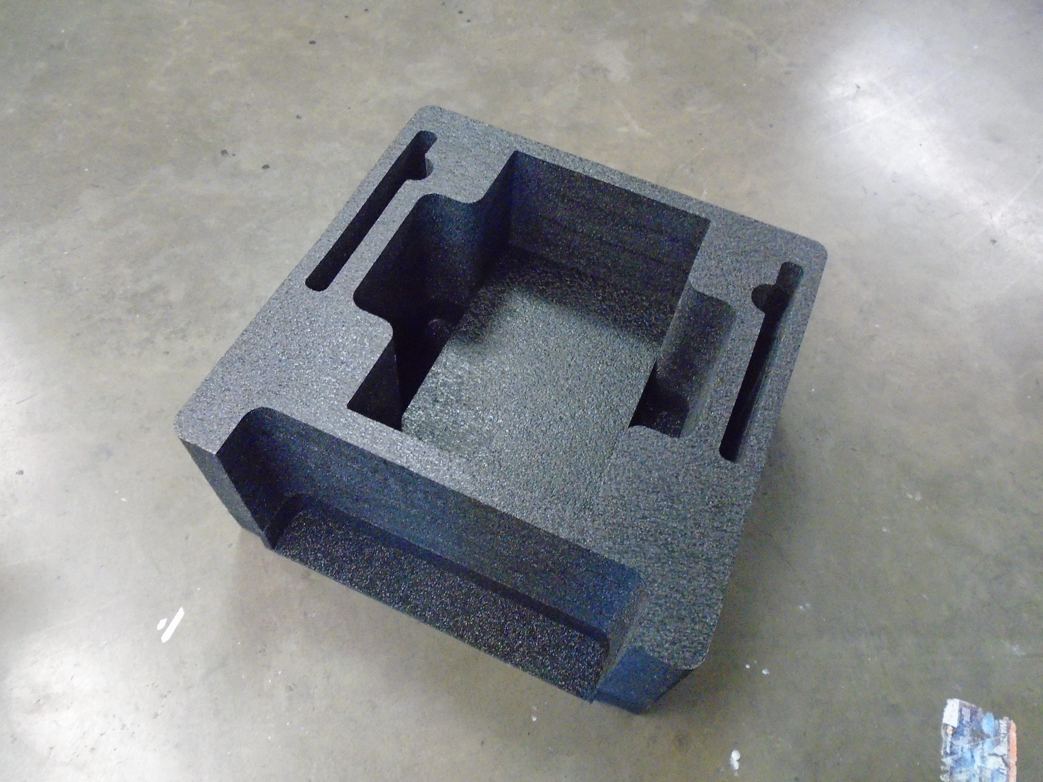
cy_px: 391
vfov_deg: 53.1
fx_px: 783
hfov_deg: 67.3
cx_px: 522
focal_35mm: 26
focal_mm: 4.6
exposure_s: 1/15
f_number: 3.2
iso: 800
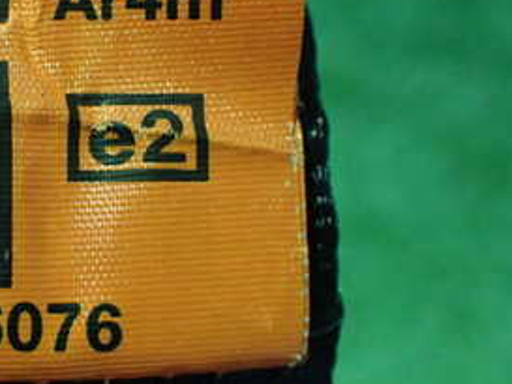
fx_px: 977
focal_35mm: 66
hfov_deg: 27.3
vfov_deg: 22.3
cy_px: 185
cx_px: -26
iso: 1000
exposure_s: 1/30
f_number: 2.3
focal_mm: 5.4
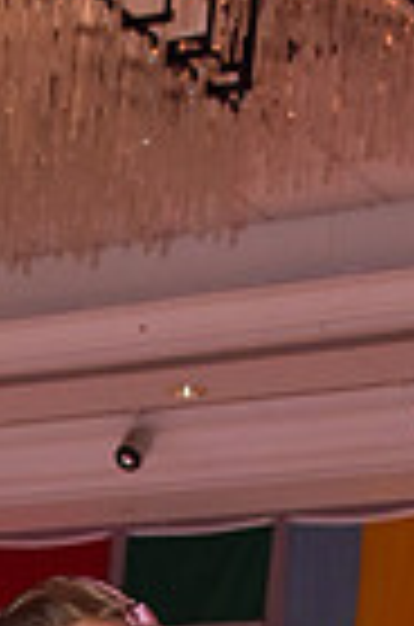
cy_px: 1275
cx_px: 2
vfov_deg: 11.6
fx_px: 2756
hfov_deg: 8.5
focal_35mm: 159
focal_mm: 38
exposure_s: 1/320
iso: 2500
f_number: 6.3
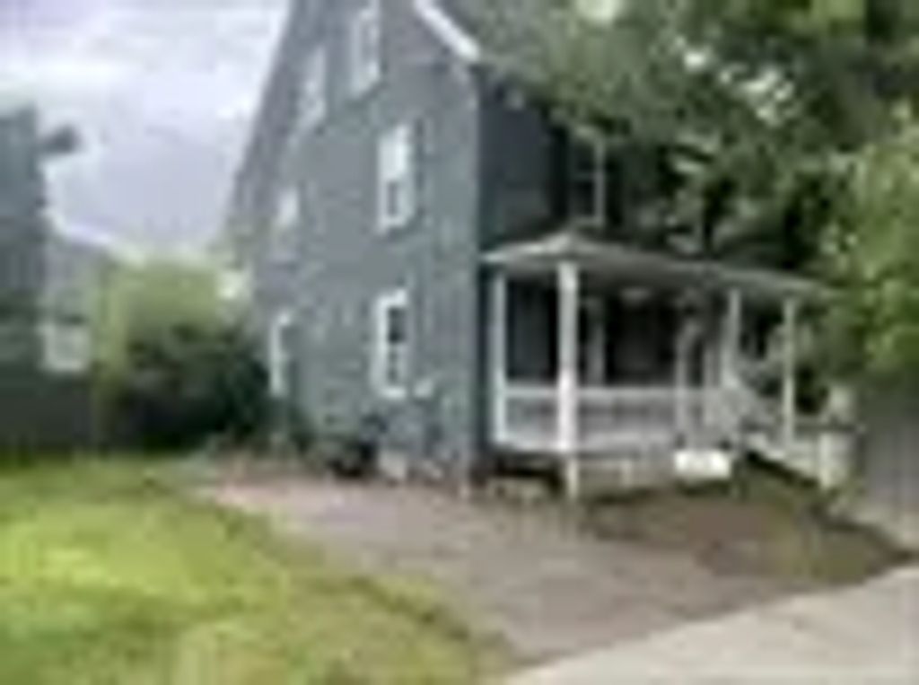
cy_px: 342
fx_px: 689
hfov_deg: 67.4
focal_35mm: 26
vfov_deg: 52.9
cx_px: 460
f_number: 1.5
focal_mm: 5.7
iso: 50
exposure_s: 1/1159
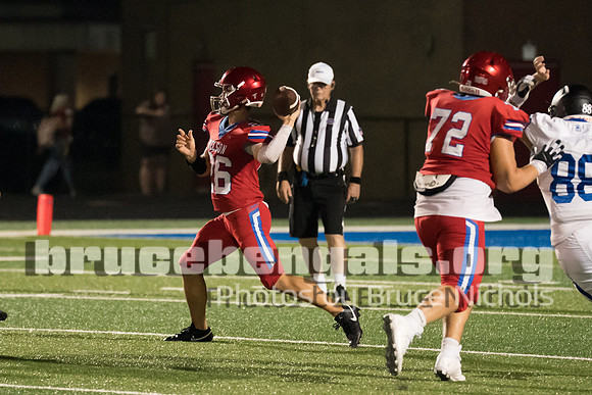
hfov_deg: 5.6
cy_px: 163
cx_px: 262
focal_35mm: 369
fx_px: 6077
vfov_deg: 3.7
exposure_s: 1/1250
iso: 12800
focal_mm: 200
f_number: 2.8
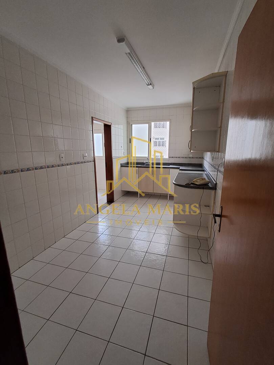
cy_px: 182
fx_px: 169
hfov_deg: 78.1
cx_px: 137
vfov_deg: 94.5
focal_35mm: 16
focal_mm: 1.64
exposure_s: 1/40
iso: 160
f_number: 2.2
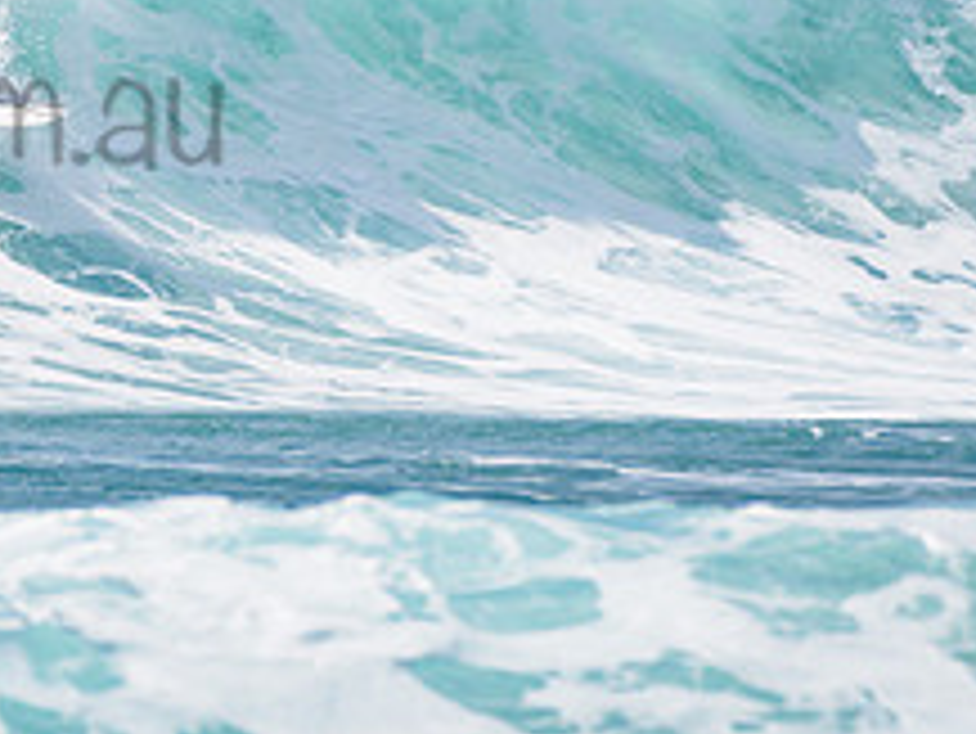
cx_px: -111
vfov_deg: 0.9
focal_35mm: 1575
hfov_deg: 1.3
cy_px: 12
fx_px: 44432
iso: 125
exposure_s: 1/2000
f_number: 5.6
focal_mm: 500
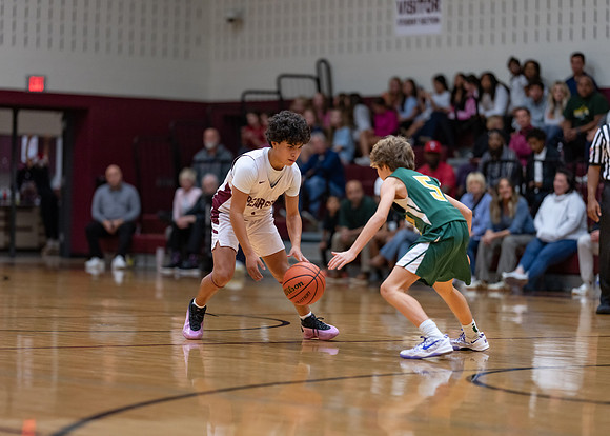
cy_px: 218
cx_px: 305
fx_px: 2450
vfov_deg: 10.2
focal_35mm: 141
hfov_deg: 14.2
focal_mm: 135
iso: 1250
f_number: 1.8
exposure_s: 1/1000
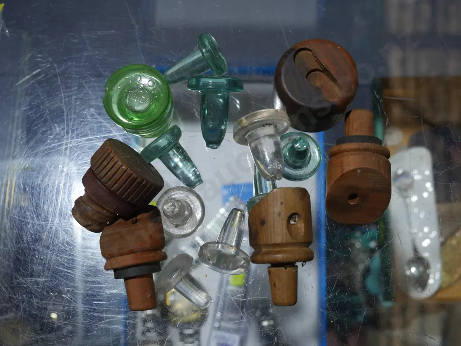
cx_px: 230
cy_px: 173
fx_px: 586
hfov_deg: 42.9
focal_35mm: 44
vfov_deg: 32.9
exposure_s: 1/80
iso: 200
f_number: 4.7
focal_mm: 22
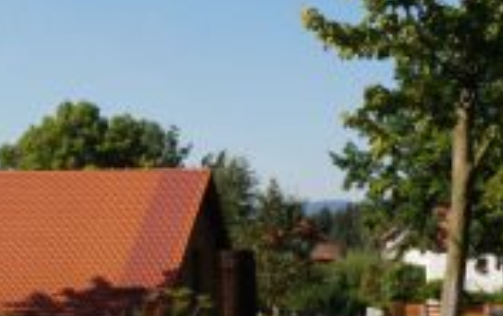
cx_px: 36
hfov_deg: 19.4
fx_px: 1441
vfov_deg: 12.3
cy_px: 356
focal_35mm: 105
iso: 320
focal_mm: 18
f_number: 13
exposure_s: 1/250
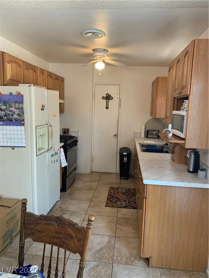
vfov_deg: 67.3
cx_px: 104
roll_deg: -1.8
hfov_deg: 53.1
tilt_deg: -5.9
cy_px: 139
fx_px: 209
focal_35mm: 26
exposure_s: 1/60
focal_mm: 4.25
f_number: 1.8
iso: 125
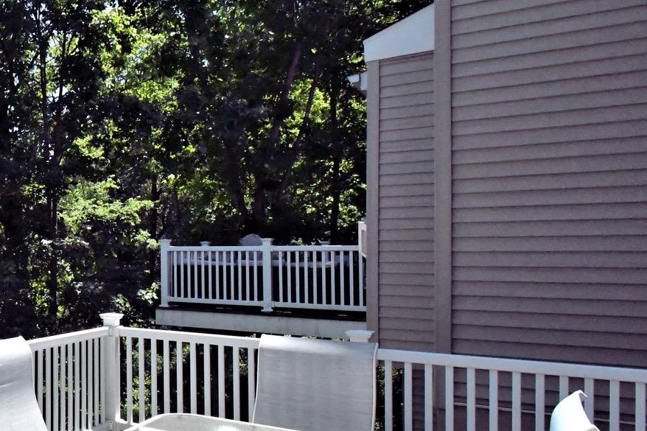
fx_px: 629
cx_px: -57
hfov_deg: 43.0
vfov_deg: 37.7
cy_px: 251
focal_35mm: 35
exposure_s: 1/8000
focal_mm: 10
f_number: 9
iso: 5000
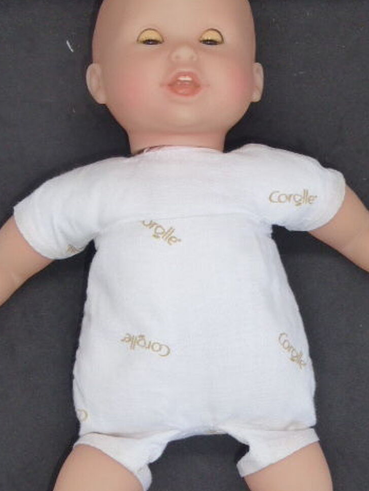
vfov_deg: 32.6
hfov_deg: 24.8
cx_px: 185
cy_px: 296
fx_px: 839
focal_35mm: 59
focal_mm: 7.4
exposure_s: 1/60
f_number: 3.9
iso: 200
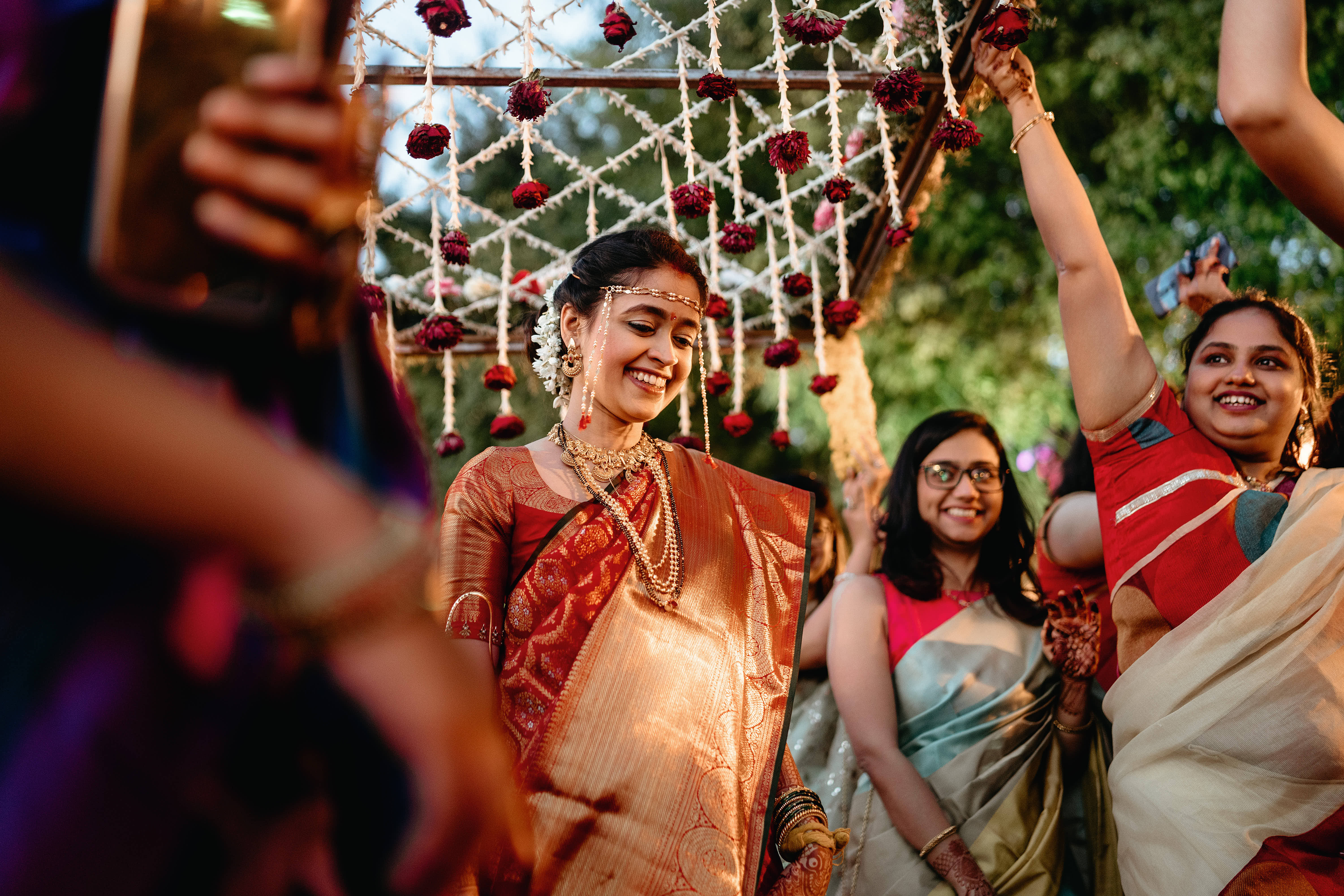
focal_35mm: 35
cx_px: 672
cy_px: 448
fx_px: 1307
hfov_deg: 54.4
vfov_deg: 37.9
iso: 640
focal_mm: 35
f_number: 1.4
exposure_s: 1/250
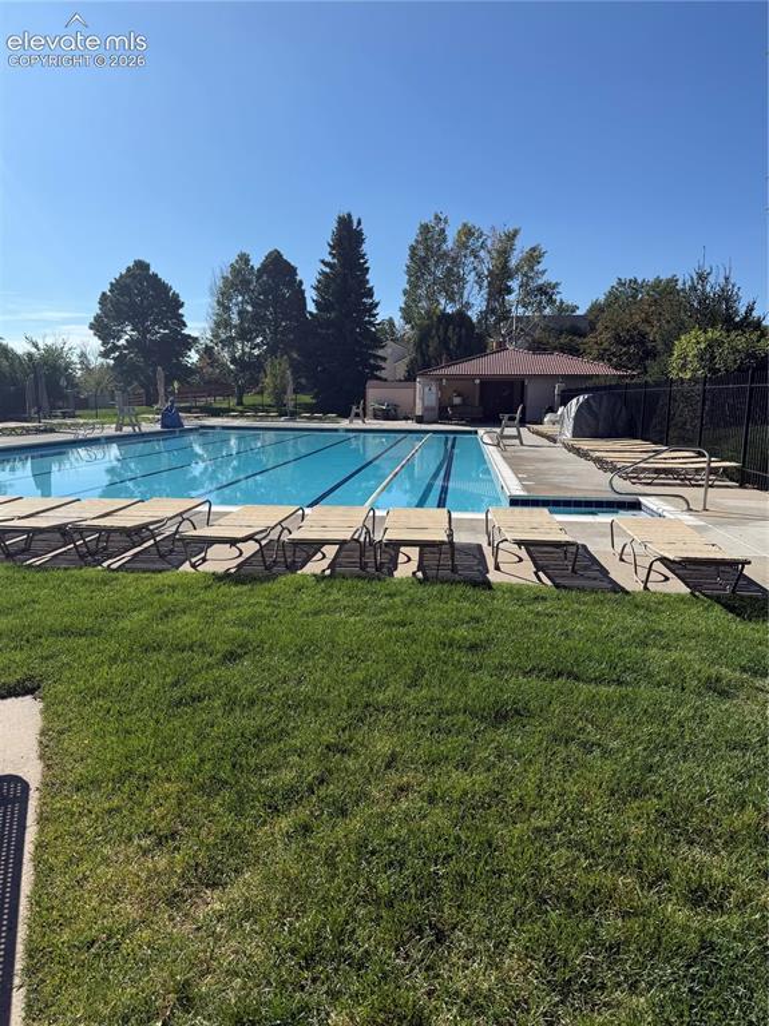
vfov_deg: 71.6
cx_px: 384
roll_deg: -0.2
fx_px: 712
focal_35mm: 24
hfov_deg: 56.8
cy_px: 513
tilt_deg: -9.2
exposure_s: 1/4975
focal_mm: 6.76
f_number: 1.78
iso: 80
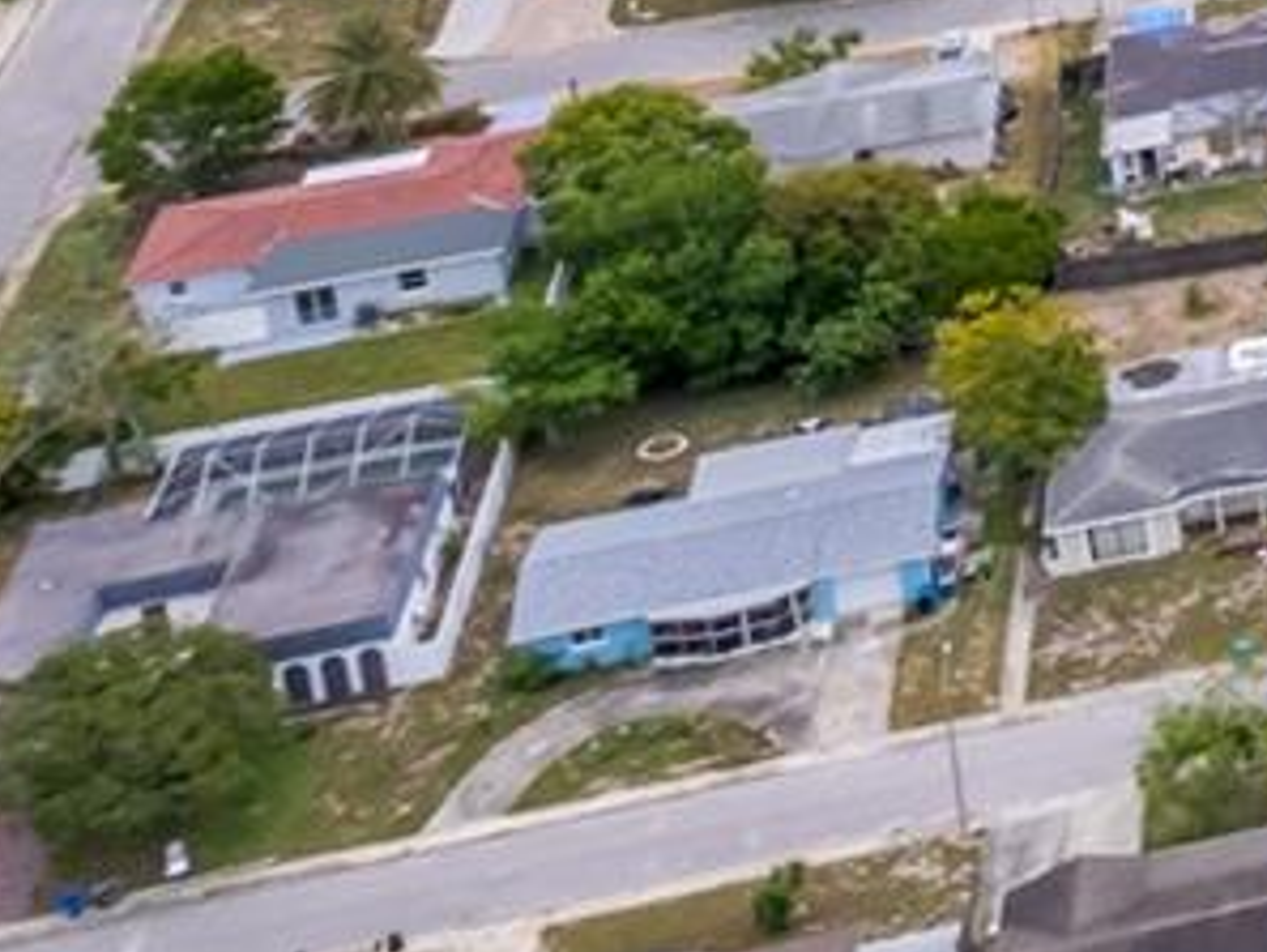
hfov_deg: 12.2
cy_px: -929
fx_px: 4174
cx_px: 3379
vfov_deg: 11.7
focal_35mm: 114
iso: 100
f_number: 2.8
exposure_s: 1/1600
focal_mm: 8.38
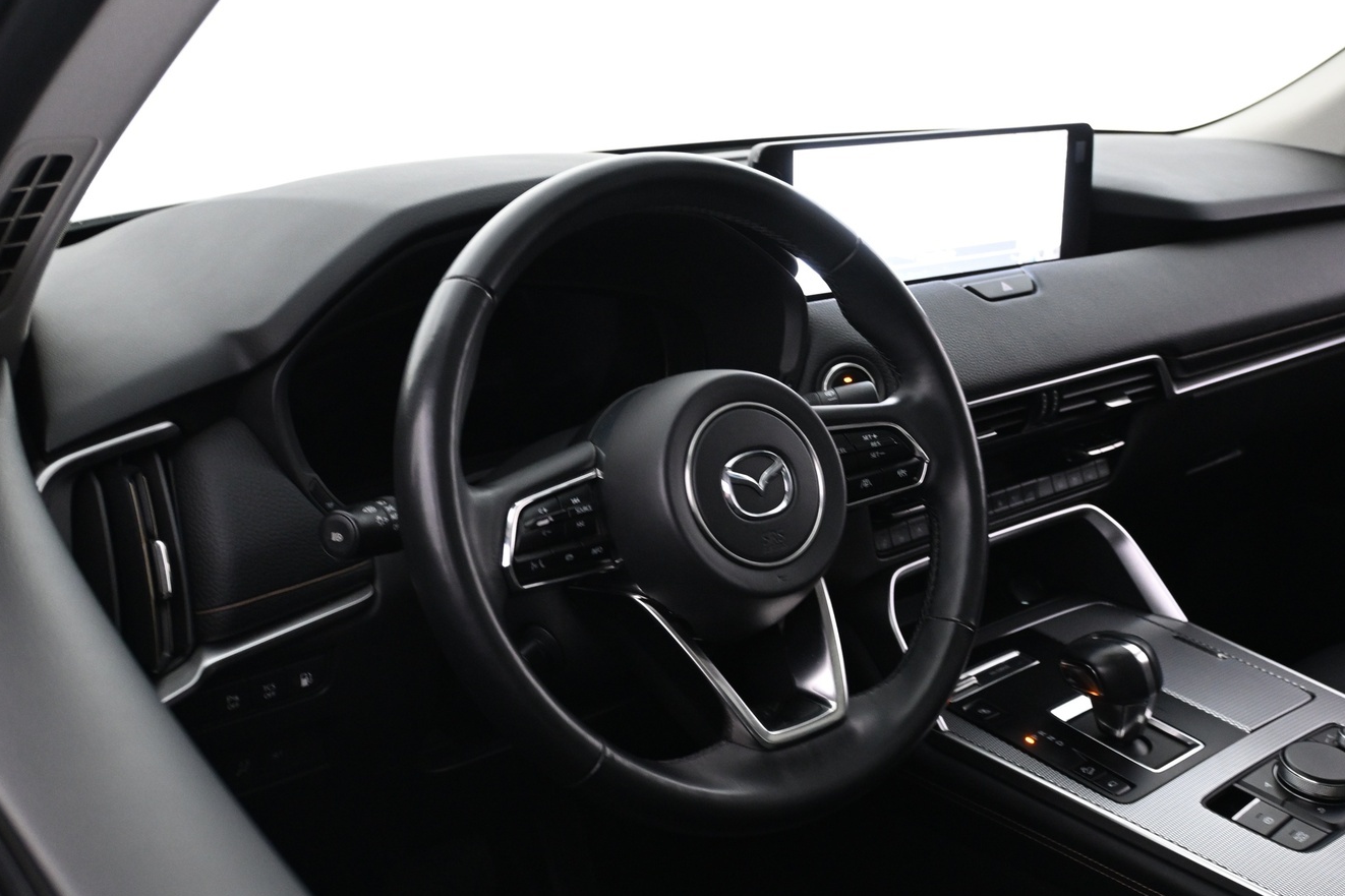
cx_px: 739
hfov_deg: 49.9
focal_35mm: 39
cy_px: 447
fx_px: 1442
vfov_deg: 34.5
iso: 1600
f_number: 4
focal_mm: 21
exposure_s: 1/20
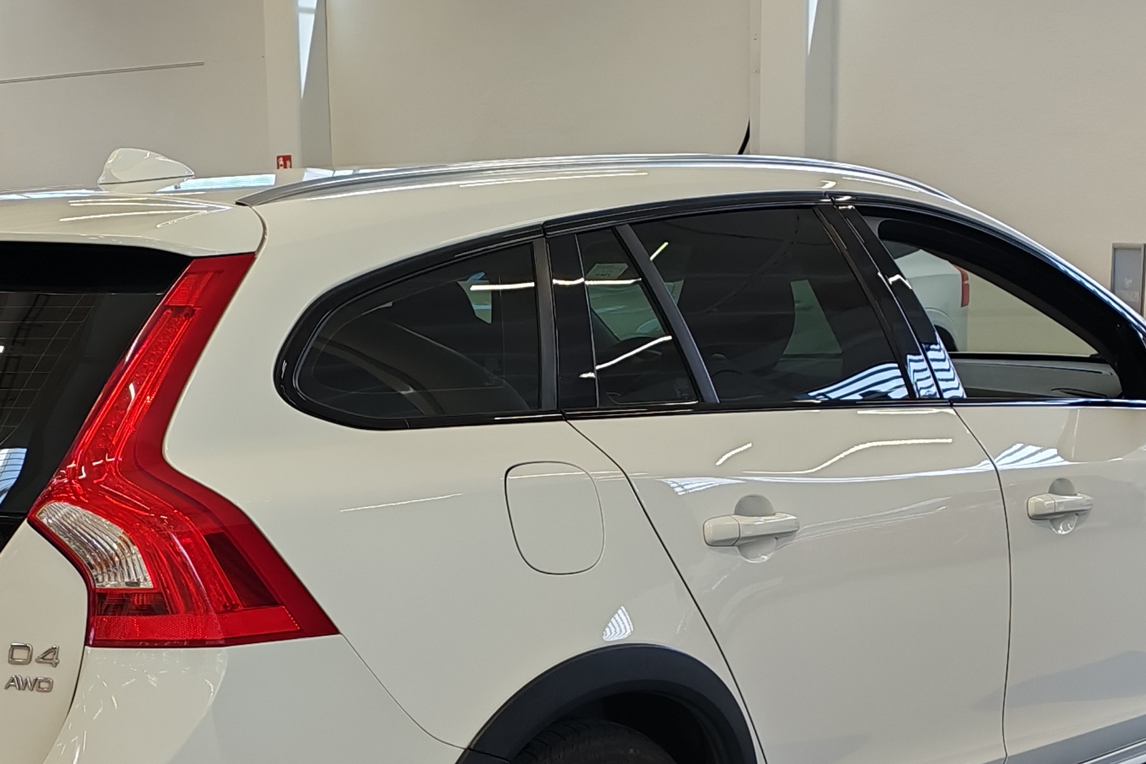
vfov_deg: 17.8
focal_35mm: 75
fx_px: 2387
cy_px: 721
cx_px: 437
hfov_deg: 26.9
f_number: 1.9
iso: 80
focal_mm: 6.12
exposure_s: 1/100
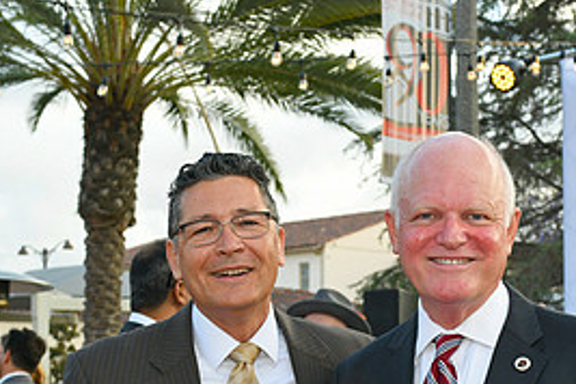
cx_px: 378
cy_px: 342
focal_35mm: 76
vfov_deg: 17.7
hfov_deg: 26.5
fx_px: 1216
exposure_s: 1/250
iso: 500
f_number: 5.6
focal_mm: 35
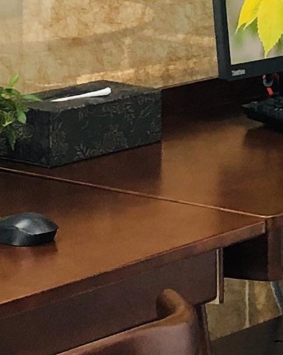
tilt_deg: -4.5
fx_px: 2032
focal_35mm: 194
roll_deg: -0.1
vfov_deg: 9.8
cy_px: -69
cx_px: 380
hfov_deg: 7.9
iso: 40
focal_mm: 3.99
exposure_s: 1/17
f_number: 1.8
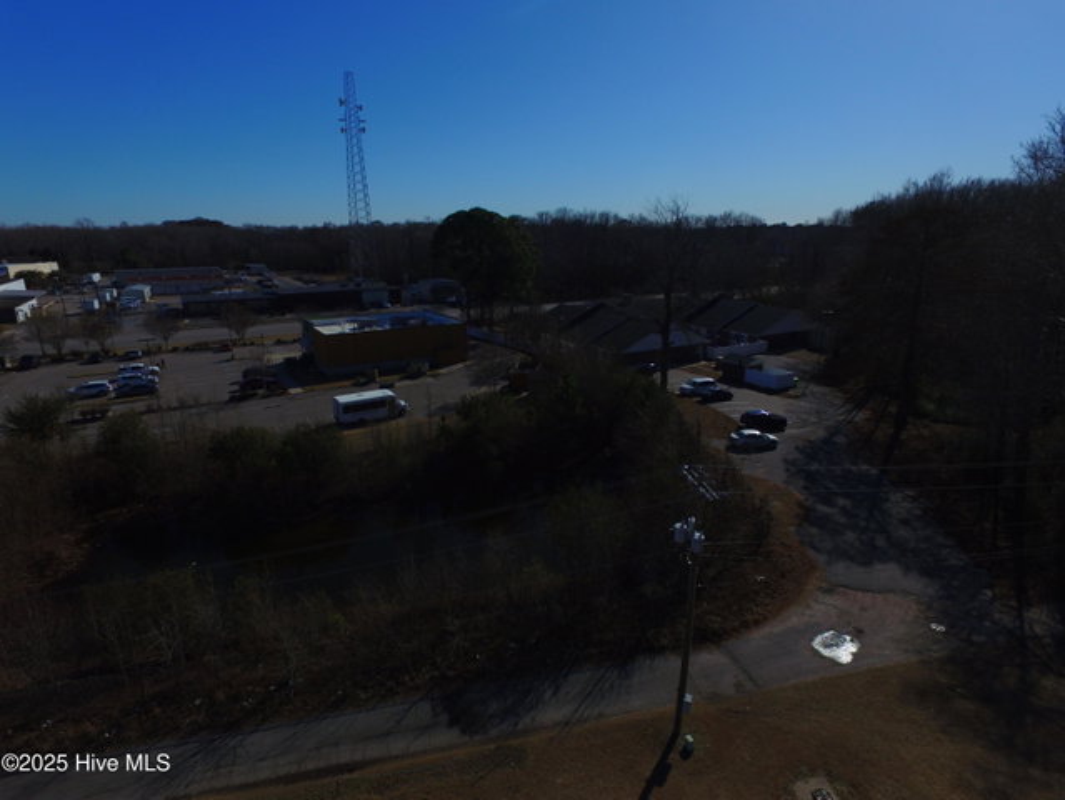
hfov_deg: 81.7
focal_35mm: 20
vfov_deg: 66.0
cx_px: 532
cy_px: 400
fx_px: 616
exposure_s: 1/4098
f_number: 2.8
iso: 100
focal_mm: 3.61
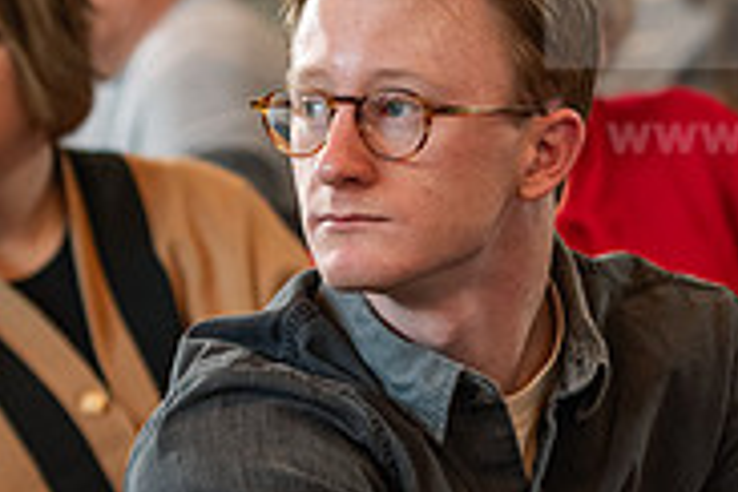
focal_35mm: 253
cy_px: 220
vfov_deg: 5.4
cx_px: 423
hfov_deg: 8.1
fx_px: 5186
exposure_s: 1/200
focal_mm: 80
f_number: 3.5
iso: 1250
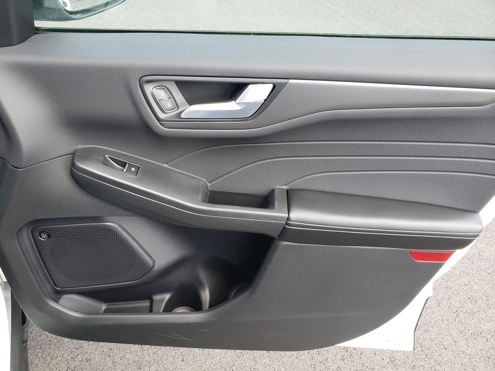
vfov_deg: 53.1
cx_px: 248
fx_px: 372
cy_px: 186
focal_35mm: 26
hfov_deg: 67.3
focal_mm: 4.3
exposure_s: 1/120
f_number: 2.4
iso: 64
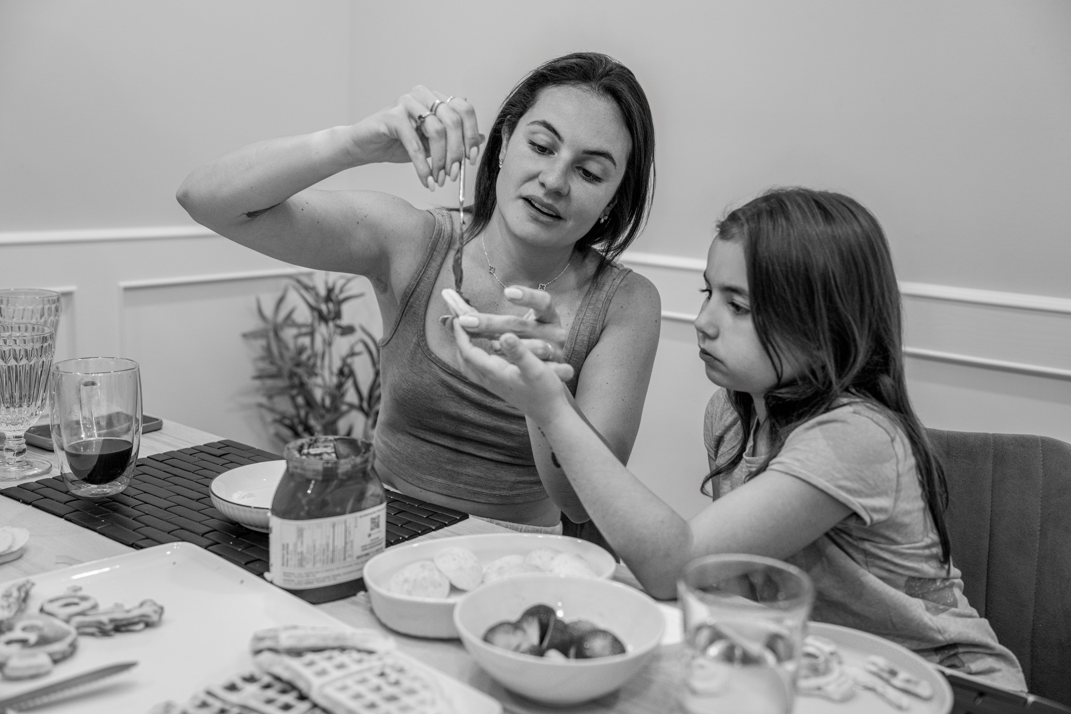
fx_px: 1101
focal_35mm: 37
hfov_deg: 51.9
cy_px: 357
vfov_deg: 35.9
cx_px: 536
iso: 1000
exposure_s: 1/125
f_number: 2.8
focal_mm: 37
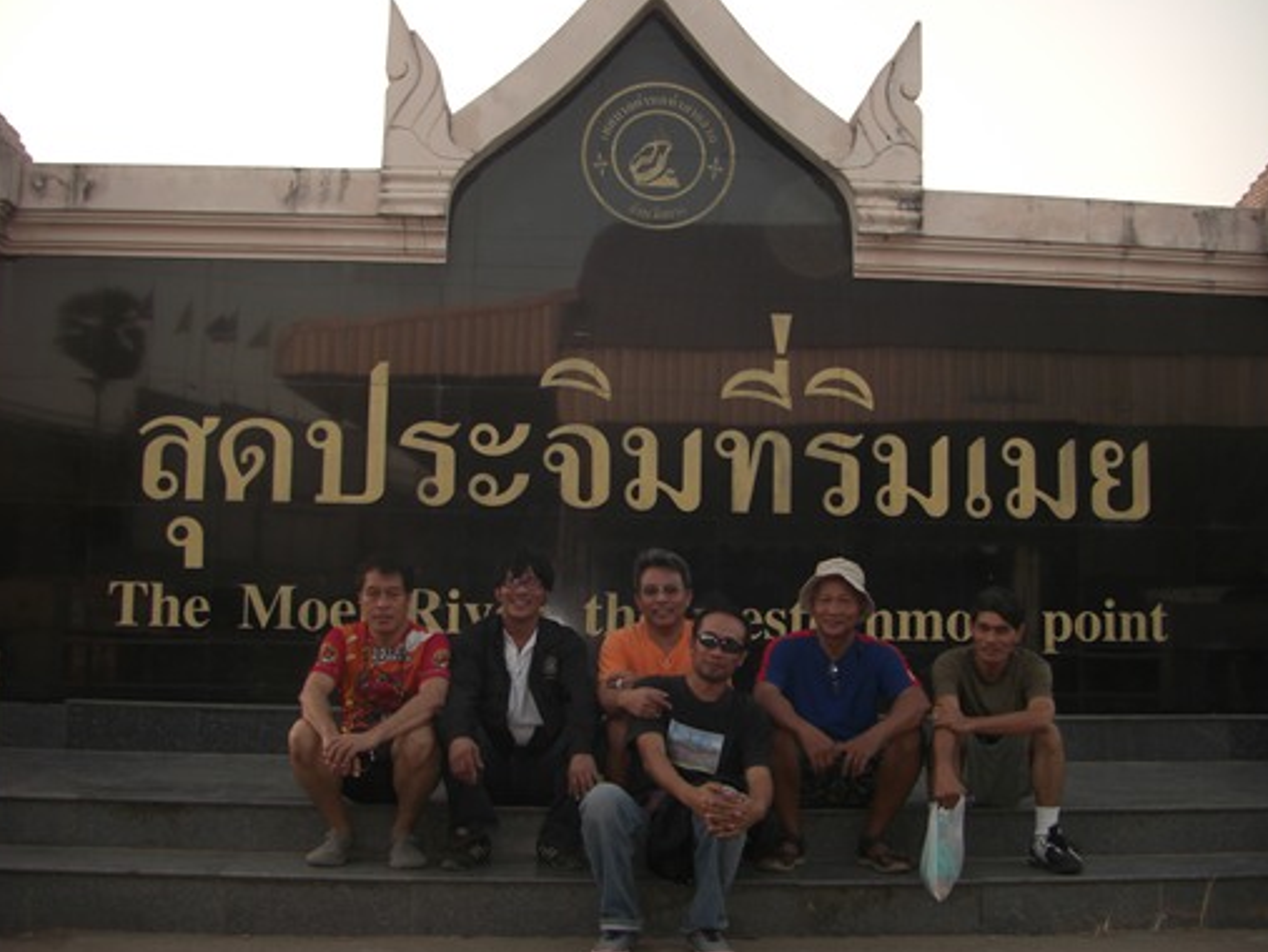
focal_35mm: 40
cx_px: 640
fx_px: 1466
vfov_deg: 36.0
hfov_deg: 46.8
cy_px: 466
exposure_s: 1/60
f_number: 3.4
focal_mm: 6.3
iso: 64
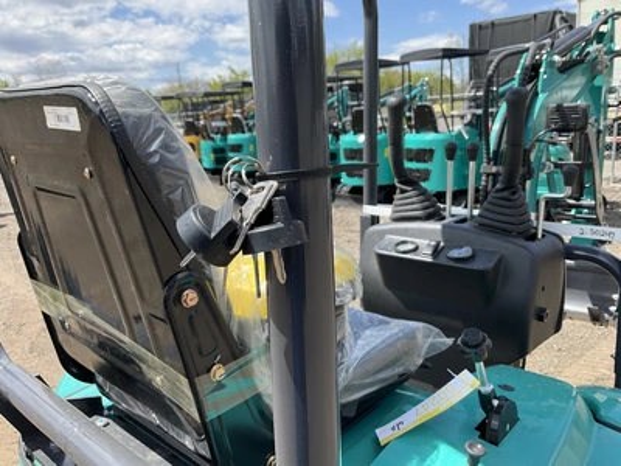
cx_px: 310
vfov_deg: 48.2
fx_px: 520
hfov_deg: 61.7
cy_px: 233
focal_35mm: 29
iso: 25
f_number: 1.8
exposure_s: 1/829
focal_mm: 3
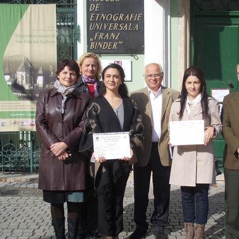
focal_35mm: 53
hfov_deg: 32.0
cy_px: 130
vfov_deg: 32.2
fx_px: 414
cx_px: 154
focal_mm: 5.3
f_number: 6.2
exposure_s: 1/250
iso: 80
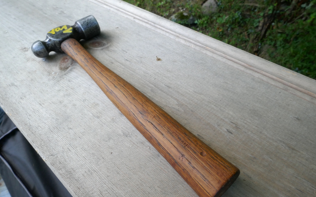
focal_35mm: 26
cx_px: 156
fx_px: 224
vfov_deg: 47.6
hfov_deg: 70.4
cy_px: 104
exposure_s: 1/60
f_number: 8
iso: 400
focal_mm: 9.1
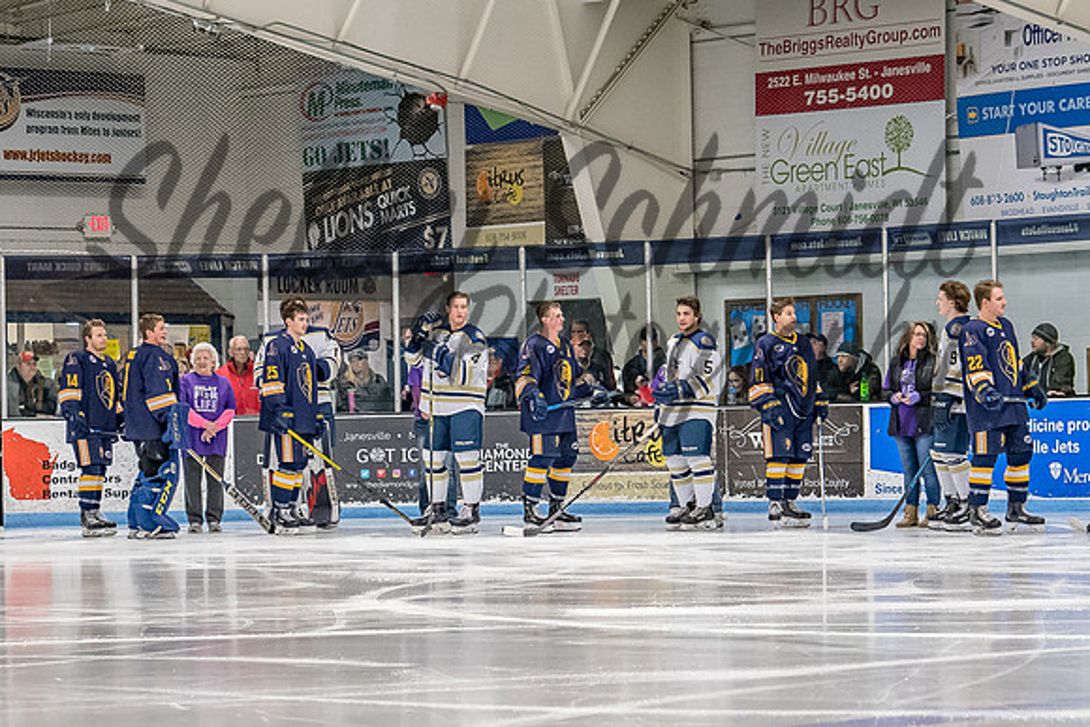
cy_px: 383
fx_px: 3731
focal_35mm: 123
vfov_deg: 11.1
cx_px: 520
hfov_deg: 16.6
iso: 2500
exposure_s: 1/200
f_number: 4.5
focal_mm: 52
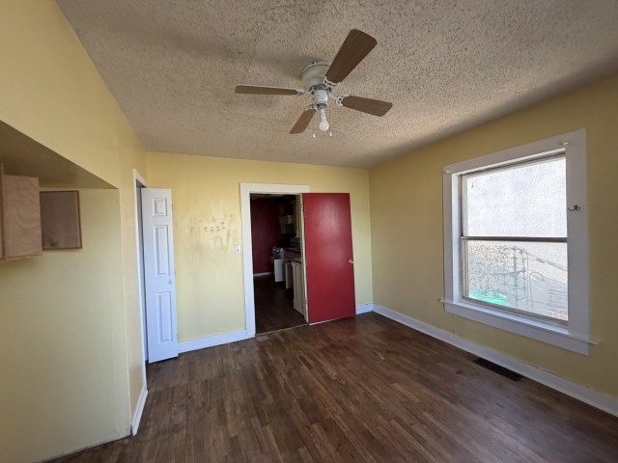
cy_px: 232
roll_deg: +1.9
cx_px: 309
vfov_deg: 85.7
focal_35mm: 14
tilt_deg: -0.4
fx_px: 250
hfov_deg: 102.1
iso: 250
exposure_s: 1/121
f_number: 2.2
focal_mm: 2.22
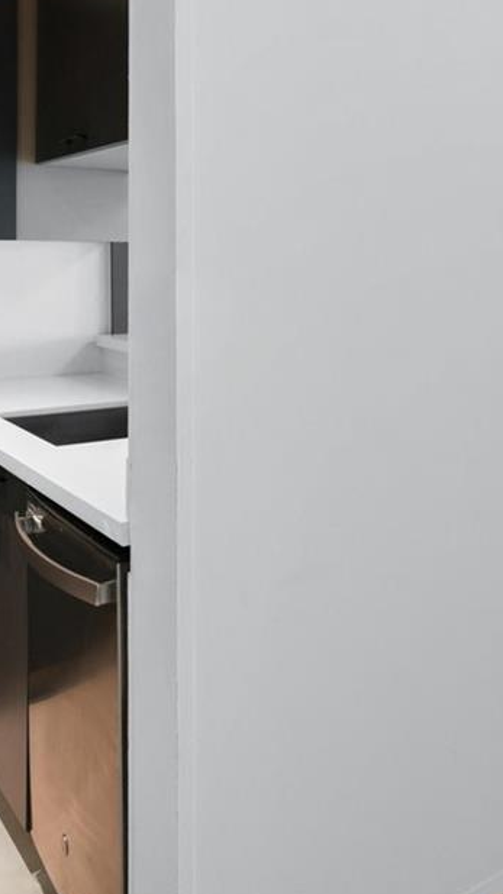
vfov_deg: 51.1
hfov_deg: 28.4
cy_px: 251
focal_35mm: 38
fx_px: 901
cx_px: 549
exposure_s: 1/13
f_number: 8
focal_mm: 14
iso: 200
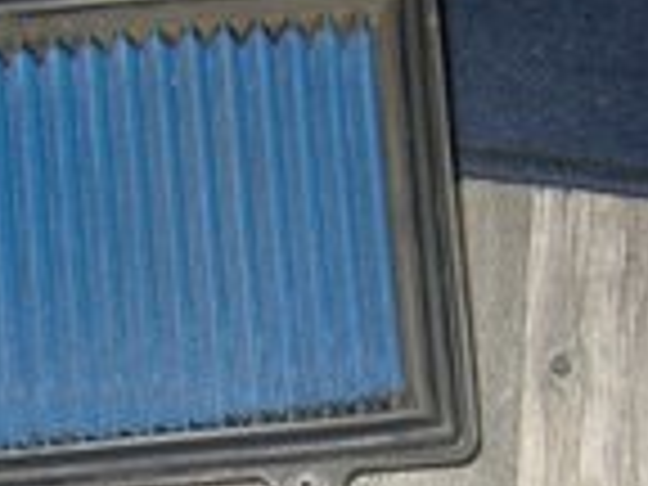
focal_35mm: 122
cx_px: 225
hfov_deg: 16.1
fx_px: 2284
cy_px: 616
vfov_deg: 11.8
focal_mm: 9.2
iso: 100
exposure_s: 1/45
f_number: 3.1
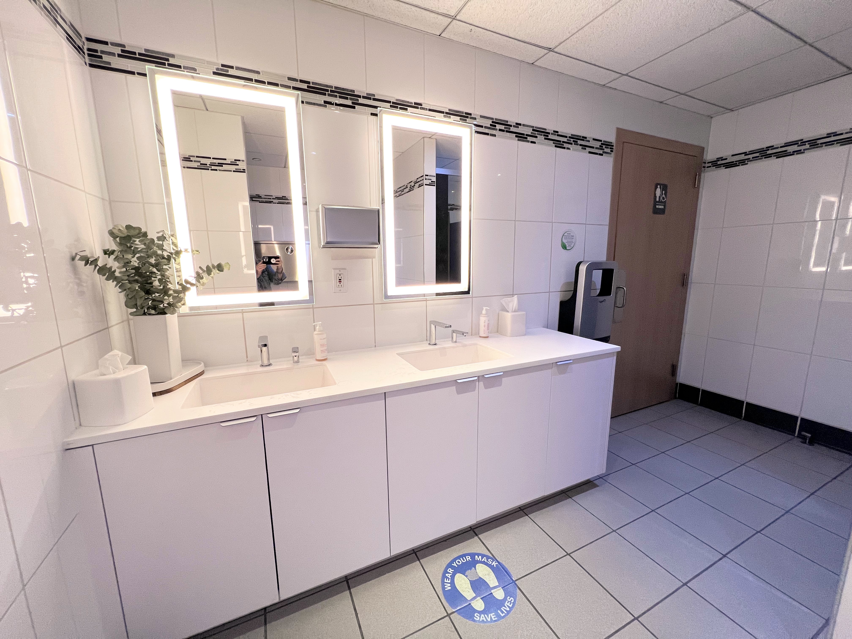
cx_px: 426
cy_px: 320
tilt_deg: -9.6
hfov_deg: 106.2
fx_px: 320
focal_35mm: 13
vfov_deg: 89.9
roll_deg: +0.6
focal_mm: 1.57
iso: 200
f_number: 1.8
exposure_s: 1/120
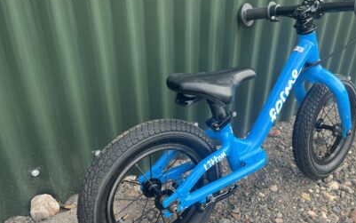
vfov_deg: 38.3
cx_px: 212
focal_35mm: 33
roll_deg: -1.9
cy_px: 119
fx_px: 320
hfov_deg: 57.7
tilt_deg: -30.2
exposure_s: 1/467
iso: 50
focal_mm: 5.1
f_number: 1.6
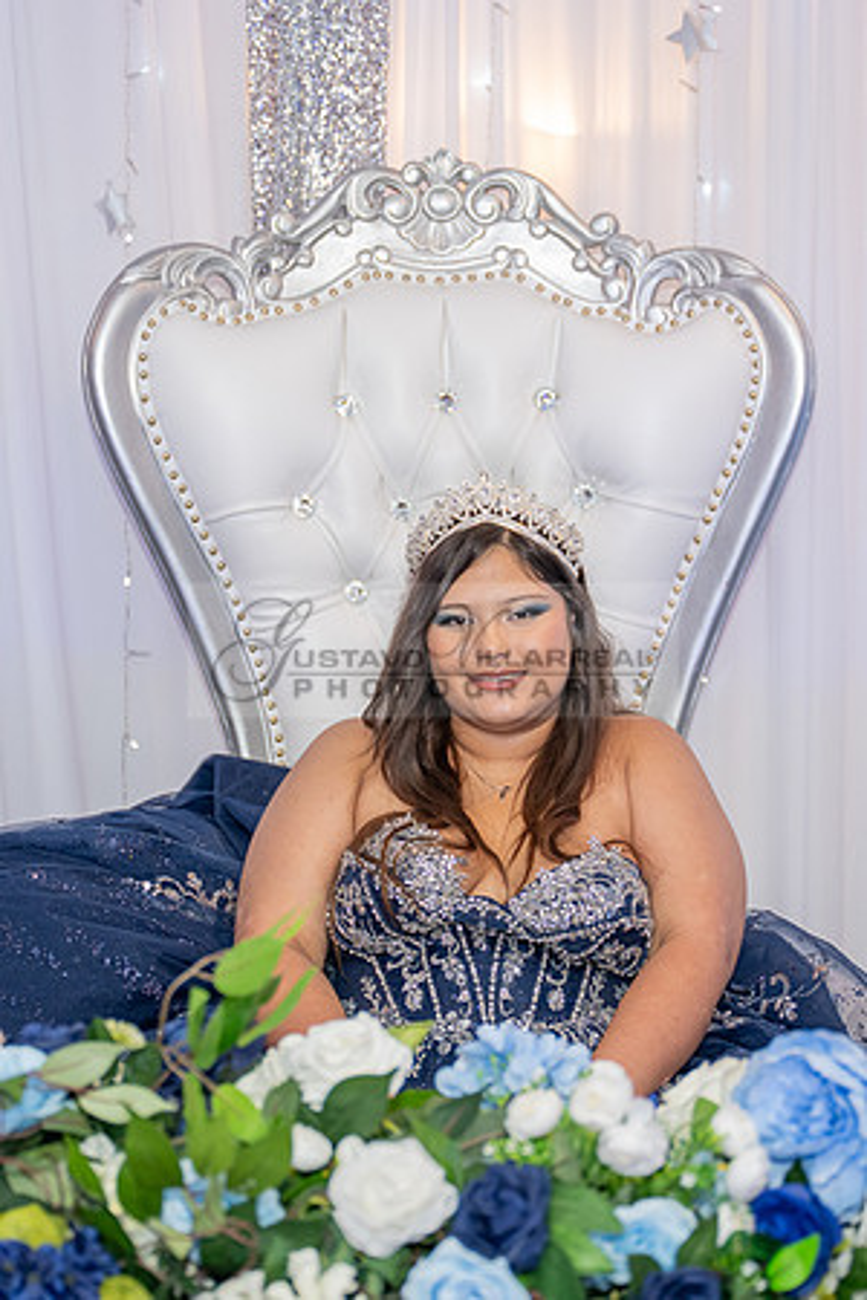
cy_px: 650
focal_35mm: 86
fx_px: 3088
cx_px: 500
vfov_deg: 23.8
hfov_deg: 16.0
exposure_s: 1/200
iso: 1000
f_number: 2.8
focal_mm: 57
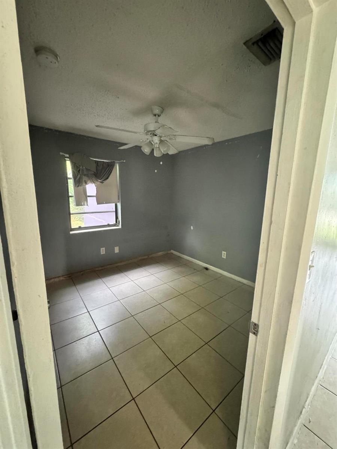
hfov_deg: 85.7
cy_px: 224
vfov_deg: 102.1
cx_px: 168
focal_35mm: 14
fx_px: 182
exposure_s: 1/47
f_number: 2.2
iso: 1250
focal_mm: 2.22
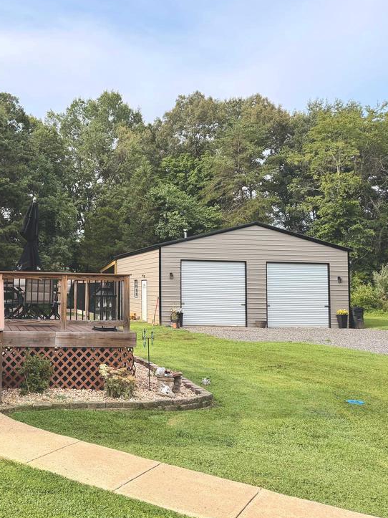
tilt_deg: +3.9
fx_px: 508
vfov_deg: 54.0
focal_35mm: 34
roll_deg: -0.5
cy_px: 253
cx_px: 39
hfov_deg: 38.9
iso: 100
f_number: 1.78
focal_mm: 6.76
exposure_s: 1/2500
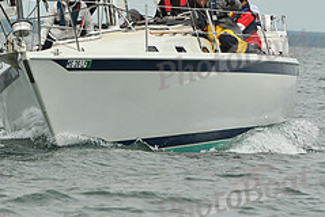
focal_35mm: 485
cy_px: 3
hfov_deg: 4.2
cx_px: 87
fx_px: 4384
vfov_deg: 2.8
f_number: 10
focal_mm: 200
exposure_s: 1/1600
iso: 320
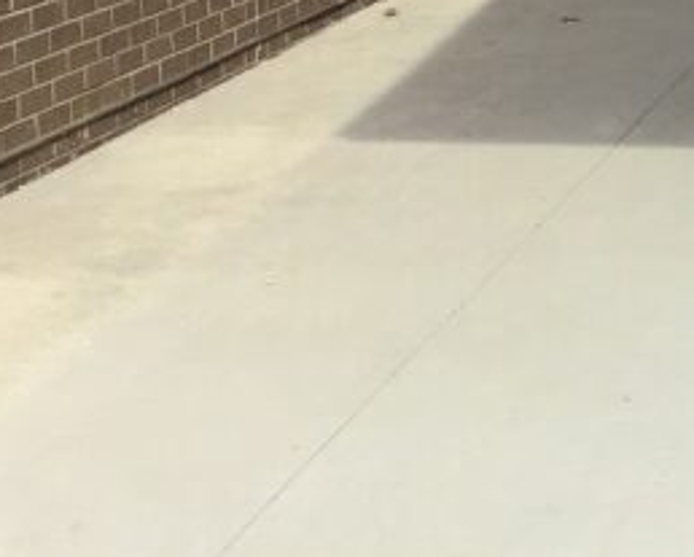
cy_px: 30
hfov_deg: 15.5
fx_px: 2468
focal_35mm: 120
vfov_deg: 12.7
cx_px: 804
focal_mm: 3.3
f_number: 2.4
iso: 25
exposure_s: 1/1235
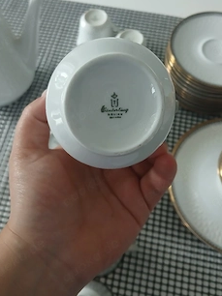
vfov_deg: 53.7
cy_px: 120
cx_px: 111
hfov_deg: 41.7
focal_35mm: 34
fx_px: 291
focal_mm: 3.98
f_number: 1.8
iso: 250
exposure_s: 1/50.3
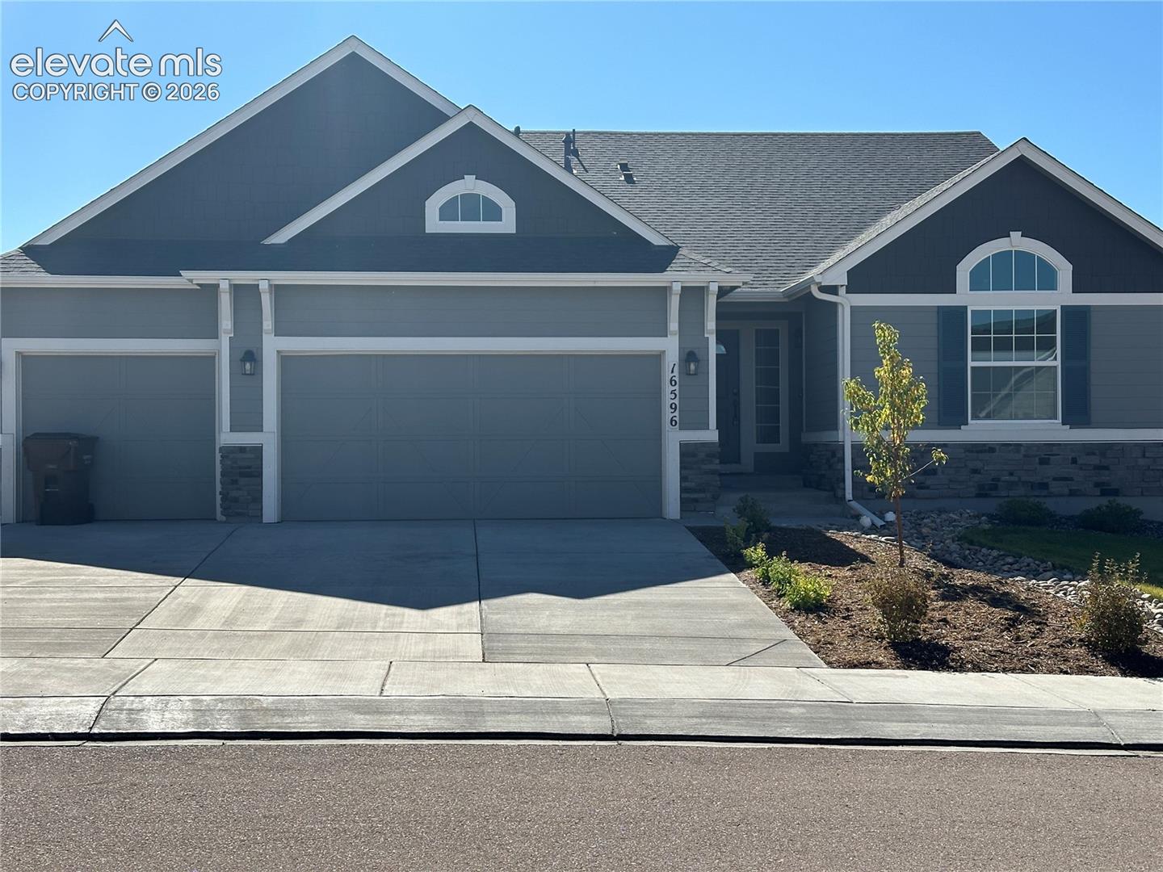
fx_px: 1613
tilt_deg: +0.2
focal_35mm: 48
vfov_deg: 30.3
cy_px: 436
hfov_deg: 39.7
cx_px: 582
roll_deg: +0.2
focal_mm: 6.86
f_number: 1.78
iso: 64
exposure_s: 1/4785
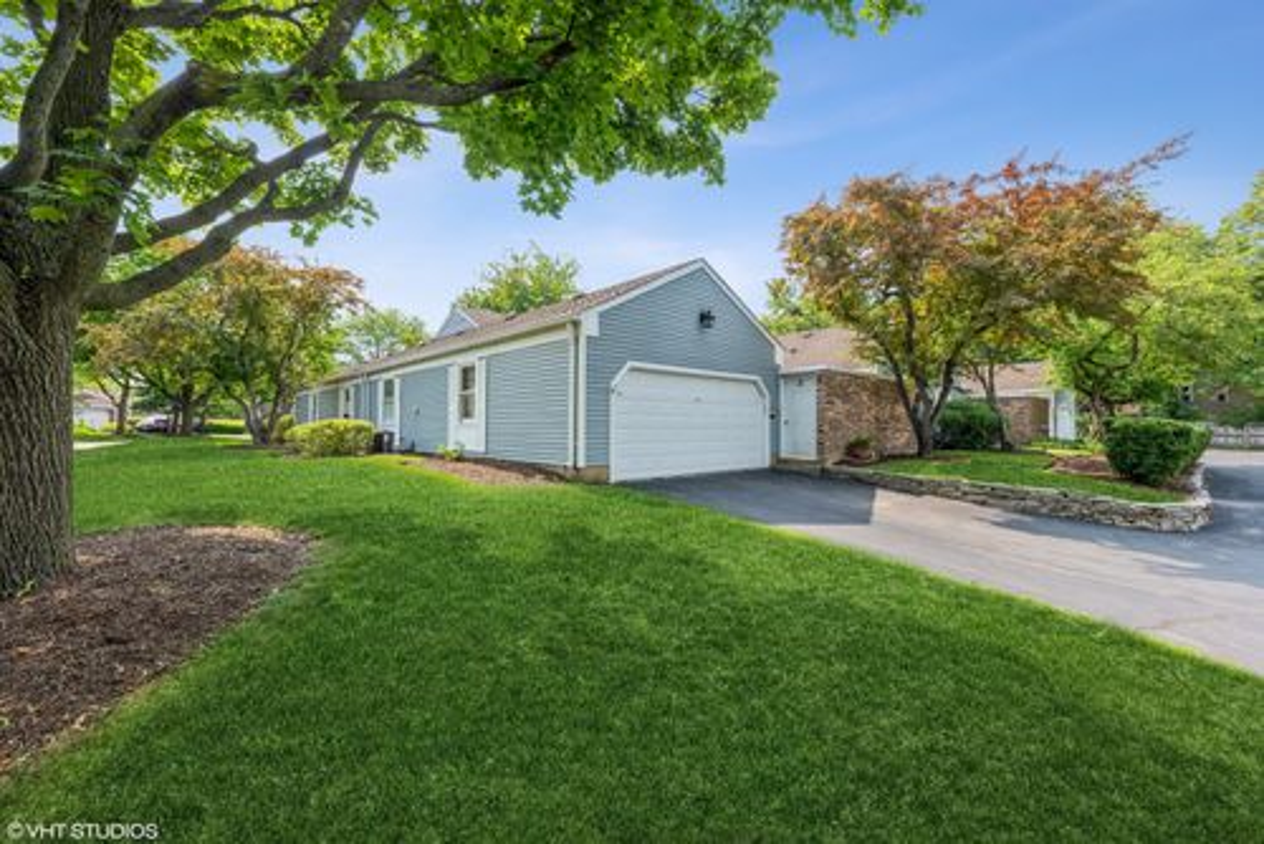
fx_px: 492
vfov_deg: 81.3
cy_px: 422
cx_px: 632
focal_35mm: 14
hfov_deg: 104.2
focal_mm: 14
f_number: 9
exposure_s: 1/125
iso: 200
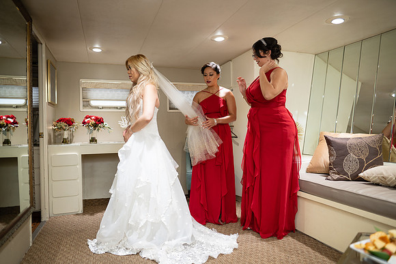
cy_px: 132
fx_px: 264
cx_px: 198
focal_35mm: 24
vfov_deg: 53.2
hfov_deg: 73.7
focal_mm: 24
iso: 500
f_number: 1.8
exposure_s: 1/200
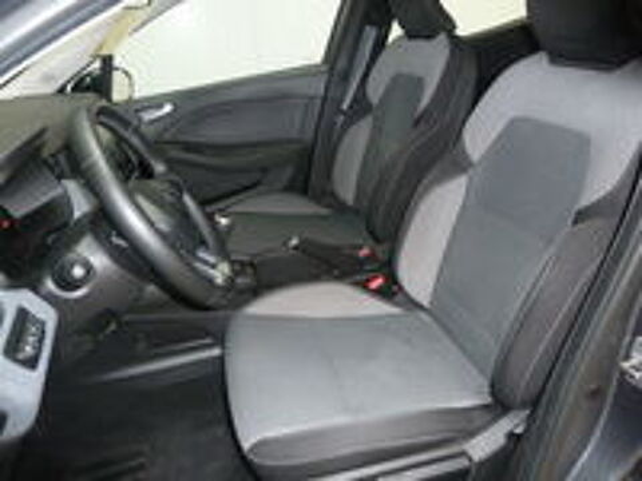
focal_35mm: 25
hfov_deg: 69.4
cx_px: 321
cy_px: 240
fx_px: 464
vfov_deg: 54.9
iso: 320
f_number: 3.3
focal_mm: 4.1
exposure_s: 1/30
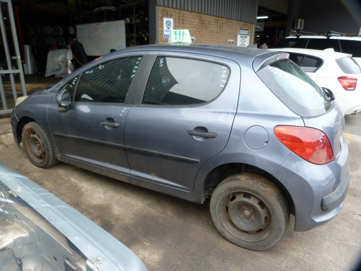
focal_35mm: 25
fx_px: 261
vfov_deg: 54.9
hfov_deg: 69.4
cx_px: 180
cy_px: 136
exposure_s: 1/60
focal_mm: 4.5
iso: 80
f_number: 2.8
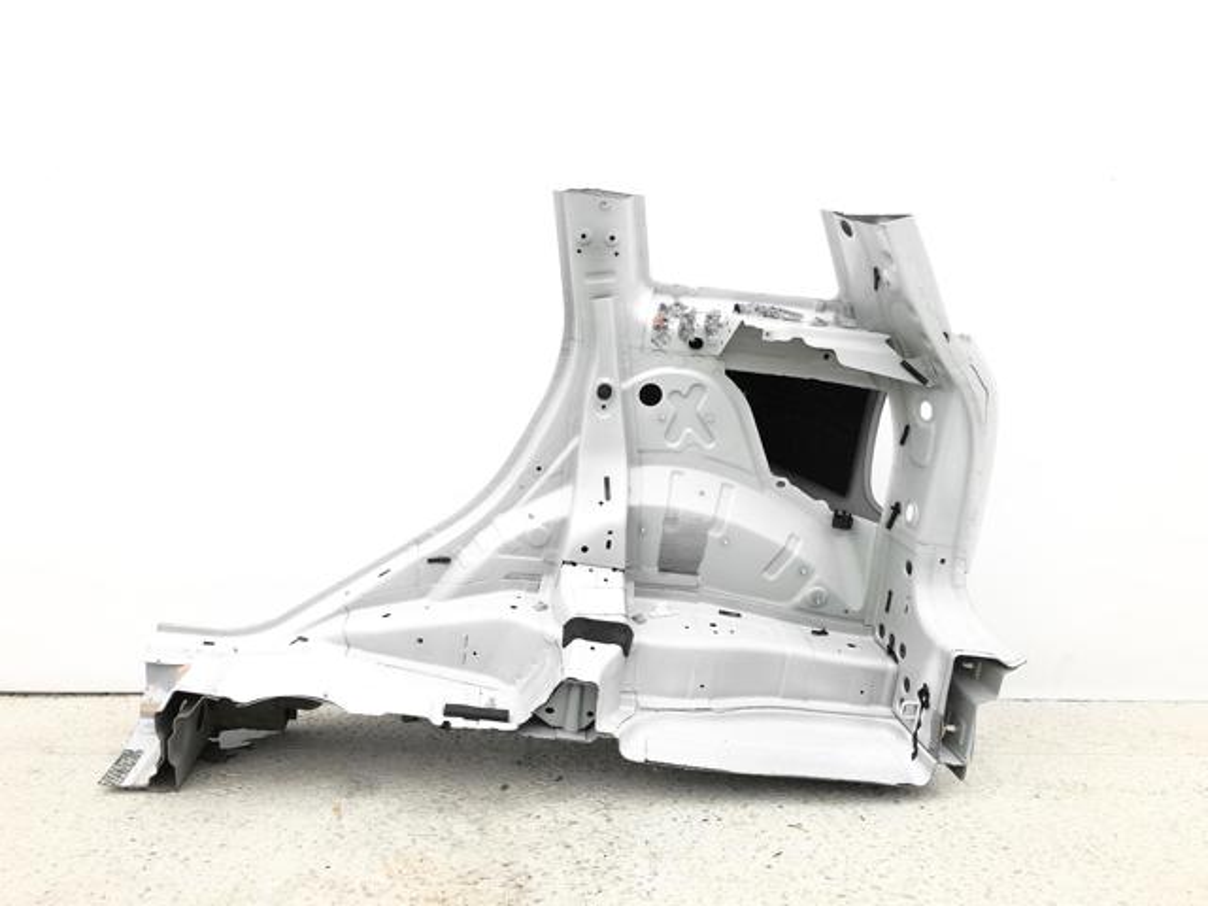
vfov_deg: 49.7
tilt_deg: -2.3
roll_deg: +1.0
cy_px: 453
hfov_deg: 63.4
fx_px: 977
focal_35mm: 28
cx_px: 604
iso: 25
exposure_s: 1/100
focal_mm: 3.99
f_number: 1.8
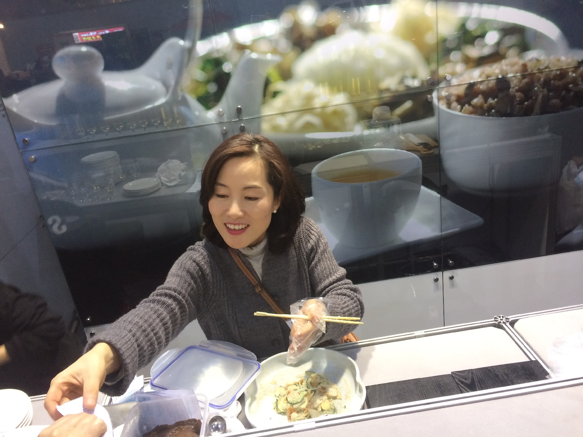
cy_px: 218
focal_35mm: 29
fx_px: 488
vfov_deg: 48.2
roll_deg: +9.0
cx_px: 292
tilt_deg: -23.0
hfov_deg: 61.7
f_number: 2.2
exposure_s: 1/30
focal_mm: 4.15
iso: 80
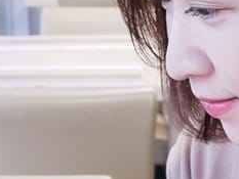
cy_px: 192
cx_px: 64
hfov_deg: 19.0
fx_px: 712
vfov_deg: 14.1
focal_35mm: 103
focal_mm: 12
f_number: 3.5
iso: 2000
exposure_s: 1/60
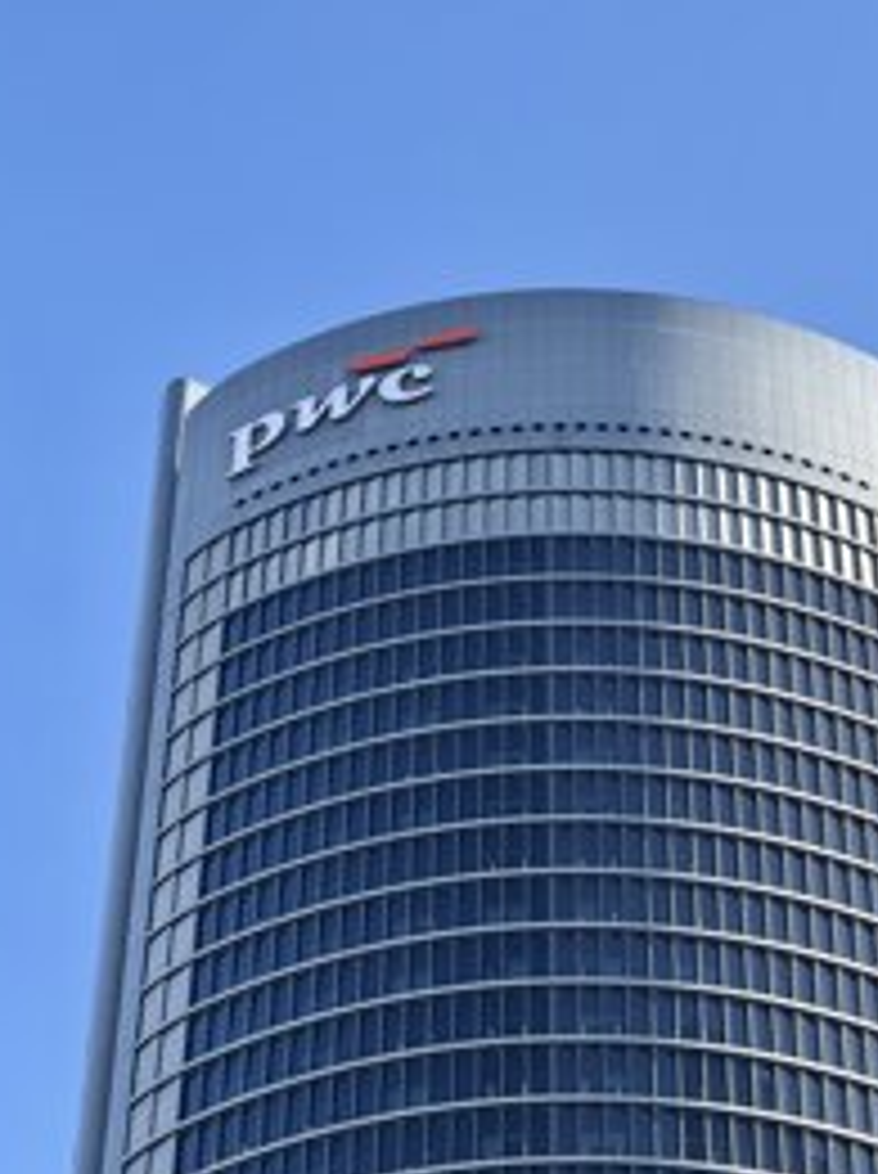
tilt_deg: +54.6
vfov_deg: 14.8
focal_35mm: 133
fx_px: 4509
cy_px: 614
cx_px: 522
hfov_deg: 11.1
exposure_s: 1/421
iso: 50
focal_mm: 16.89
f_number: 2.8
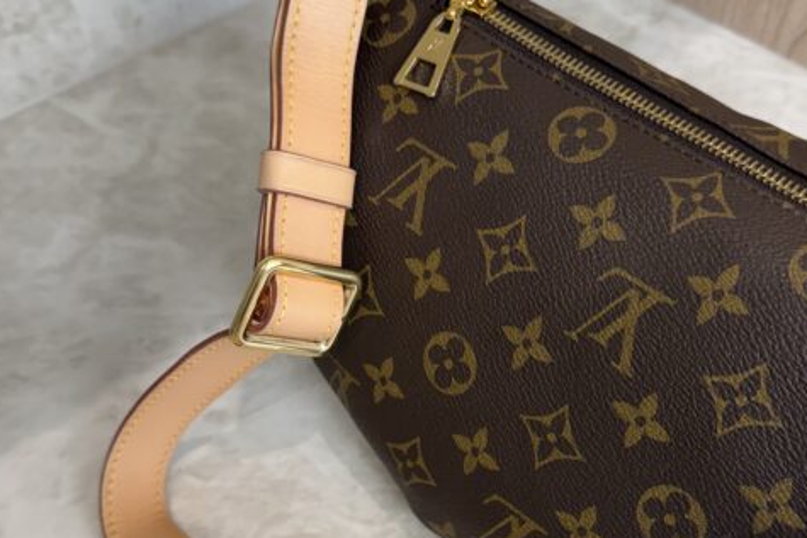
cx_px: 498
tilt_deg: -50.6
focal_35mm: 42
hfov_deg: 46.0
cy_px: 353
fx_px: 942
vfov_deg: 31.7
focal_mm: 6.76
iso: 160
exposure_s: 1/120
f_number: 1.78
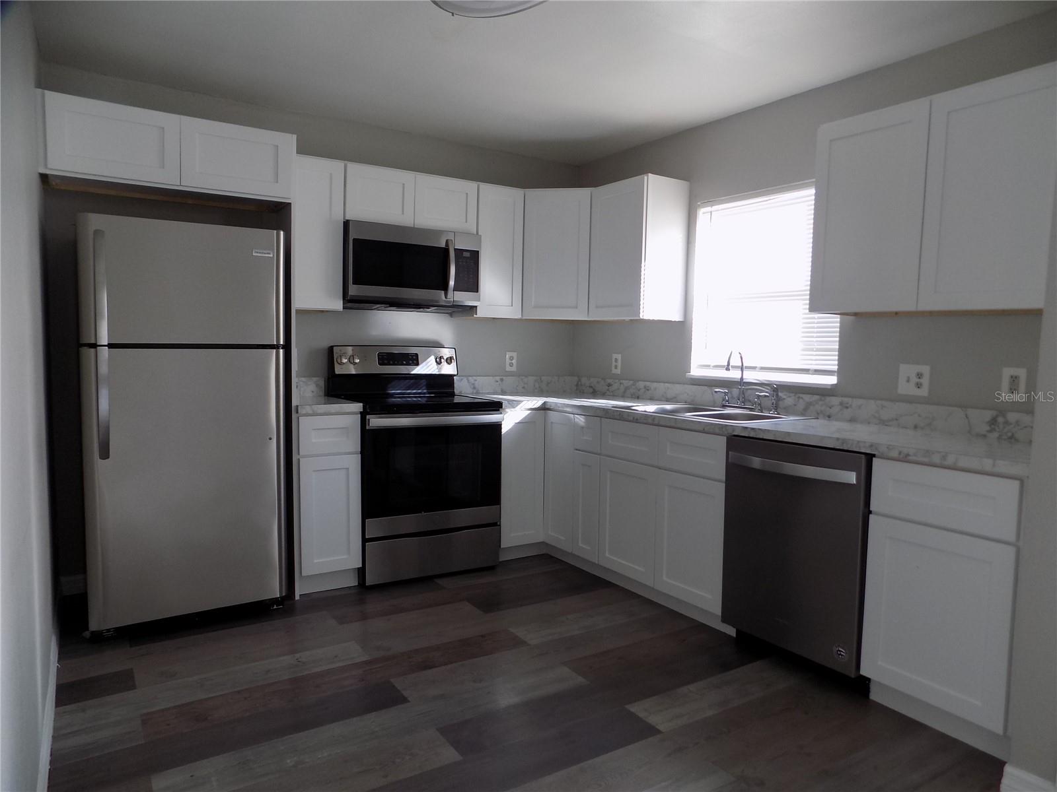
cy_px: 396
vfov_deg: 58.9
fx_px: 702
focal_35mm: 23
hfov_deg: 73.9
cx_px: 528
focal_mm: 4
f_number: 3.1
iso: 80
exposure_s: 1/50
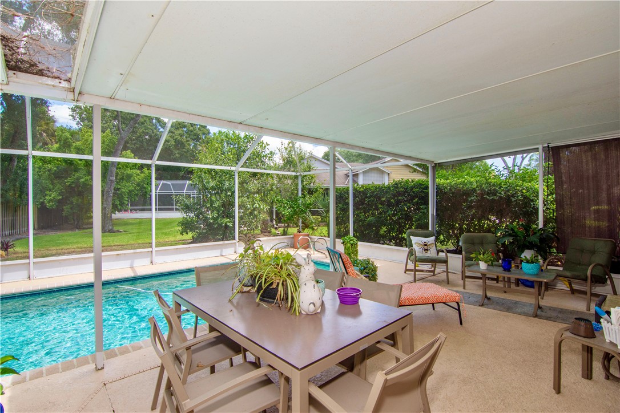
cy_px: 206
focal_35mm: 16
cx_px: 310
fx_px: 284
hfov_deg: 95.0
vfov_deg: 72.1
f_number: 6.3
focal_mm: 11
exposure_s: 1/160
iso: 320
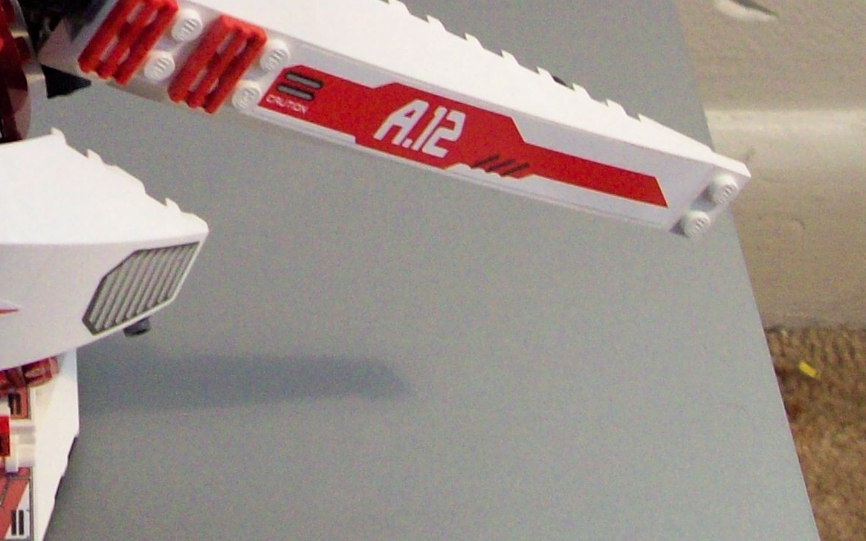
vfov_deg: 11.5
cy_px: -317
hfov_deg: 18.3
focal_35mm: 108
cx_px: -157
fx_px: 2549
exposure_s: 1/15.3
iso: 160
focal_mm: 6
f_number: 2.7
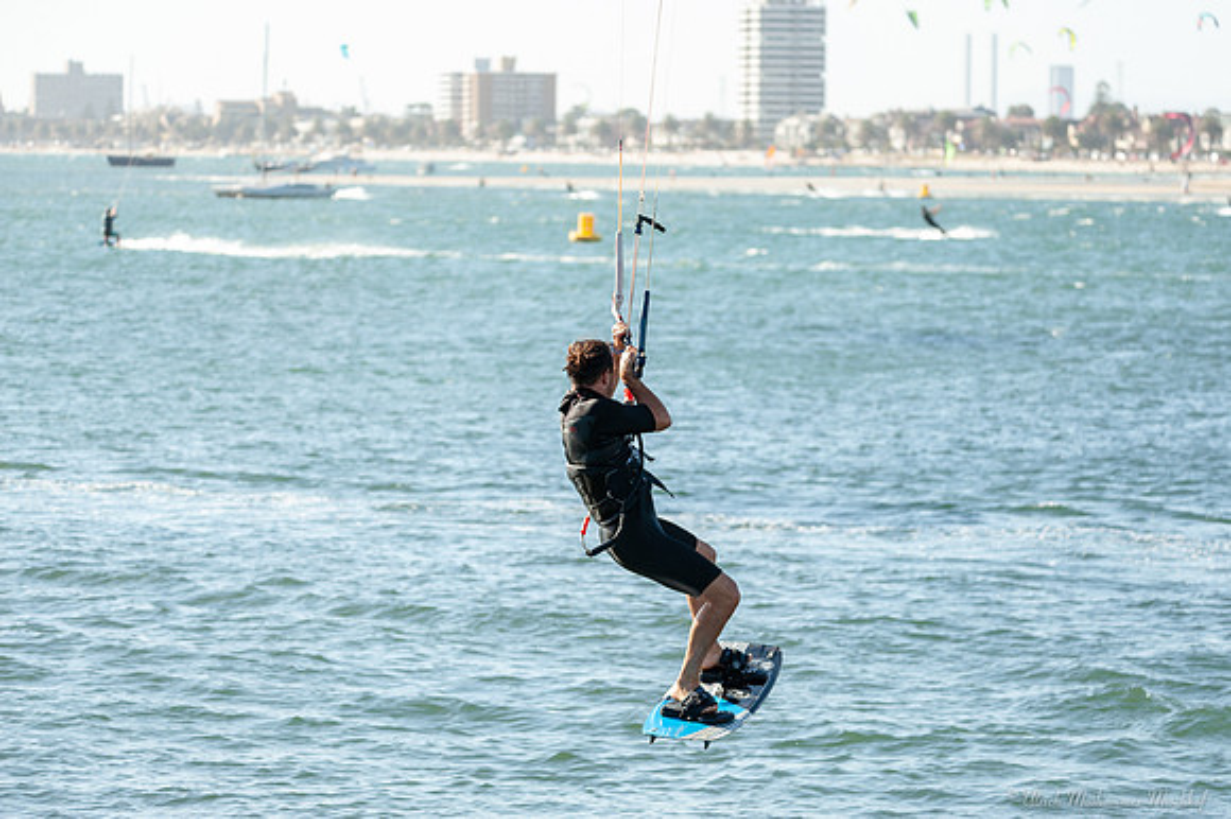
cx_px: 616
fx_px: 5126
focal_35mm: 150
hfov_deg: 13.7
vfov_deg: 9.1
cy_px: 410
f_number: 5.6
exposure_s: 1/1000
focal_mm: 150
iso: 560
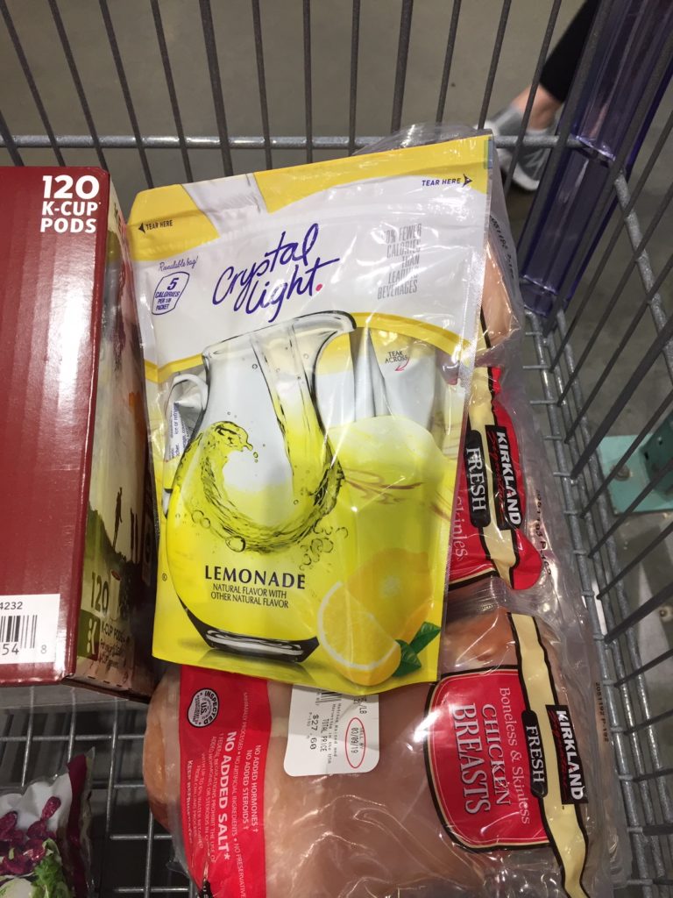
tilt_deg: -61.9
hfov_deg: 48.2
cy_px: 449
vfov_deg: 61.7
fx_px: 752
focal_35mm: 29
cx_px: 336
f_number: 2.2
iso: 32
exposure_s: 1/30
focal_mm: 4.15
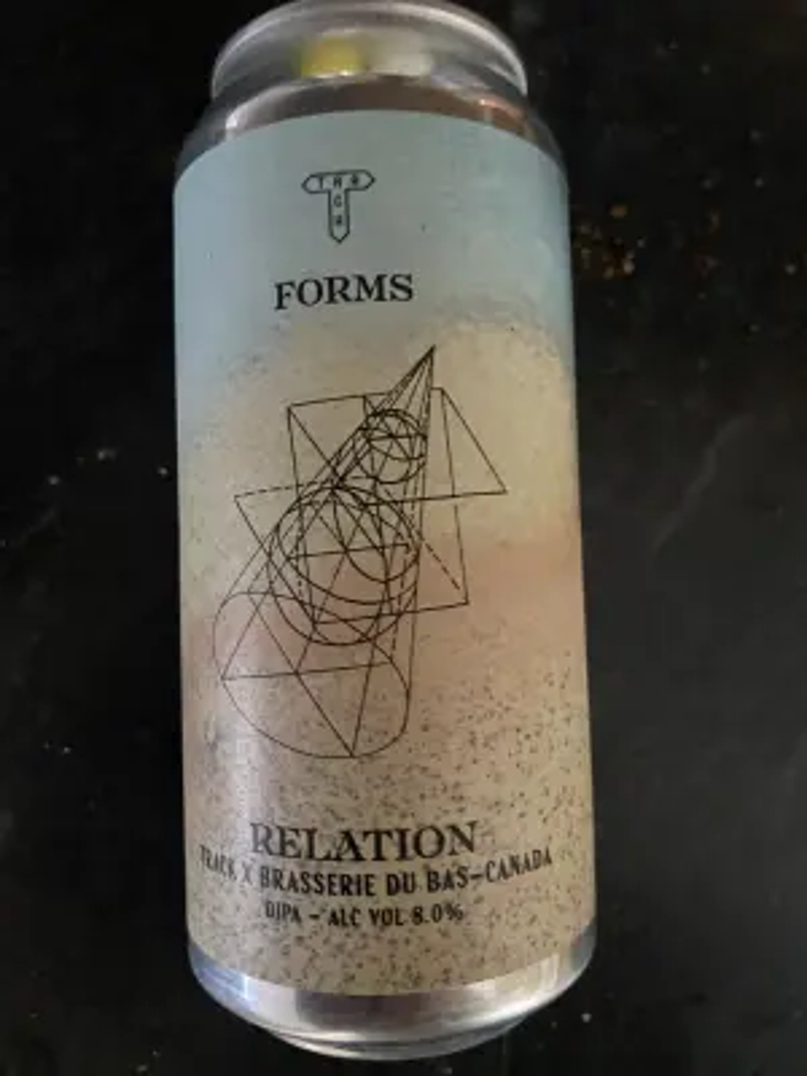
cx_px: 404
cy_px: 538
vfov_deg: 69.4
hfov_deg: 54.9
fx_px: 777
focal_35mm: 25
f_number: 1.8
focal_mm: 4.25
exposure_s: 1/30
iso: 800
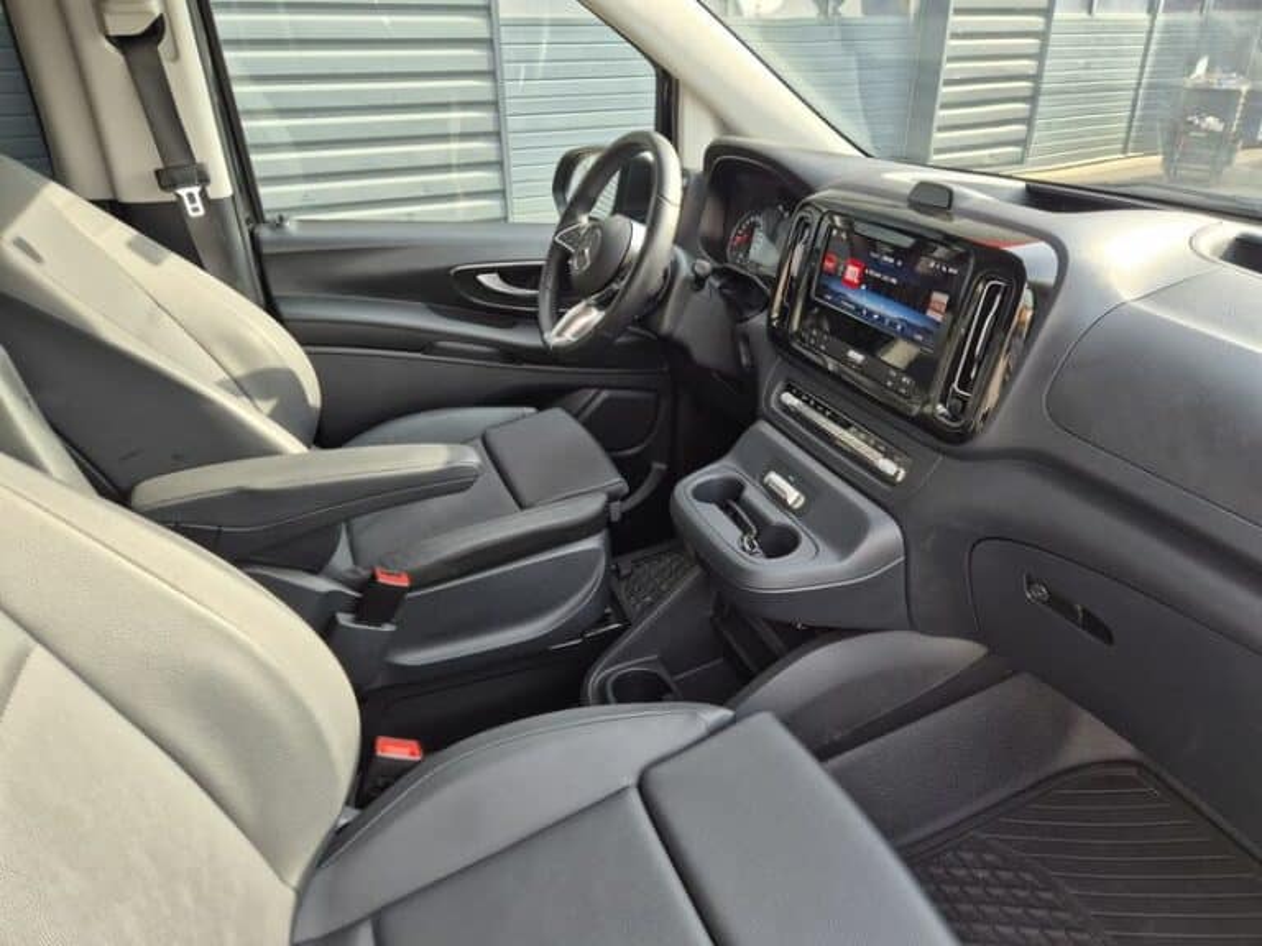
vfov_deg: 58.9
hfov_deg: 73.9
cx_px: 631
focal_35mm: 23
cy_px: 473
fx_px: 839
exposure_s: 1/200
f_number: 1.8
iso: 40
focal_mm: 5.4
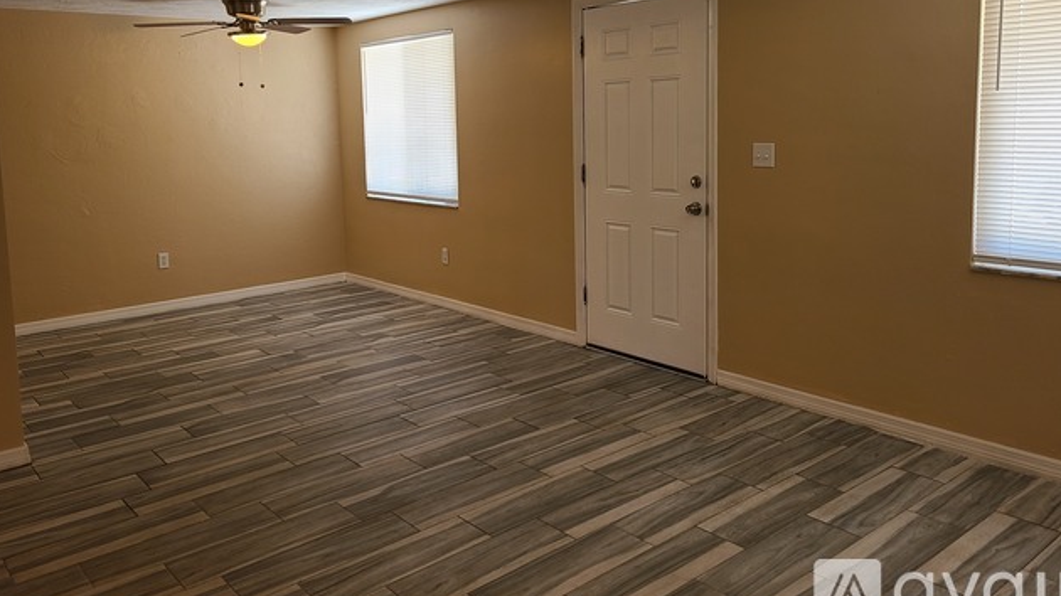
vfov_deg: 38.5
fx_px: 844
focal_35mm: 30
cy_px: 205
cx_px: 525
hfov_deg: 64.3
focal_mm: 5.4
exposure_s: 1/60
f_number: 1.8
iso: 64
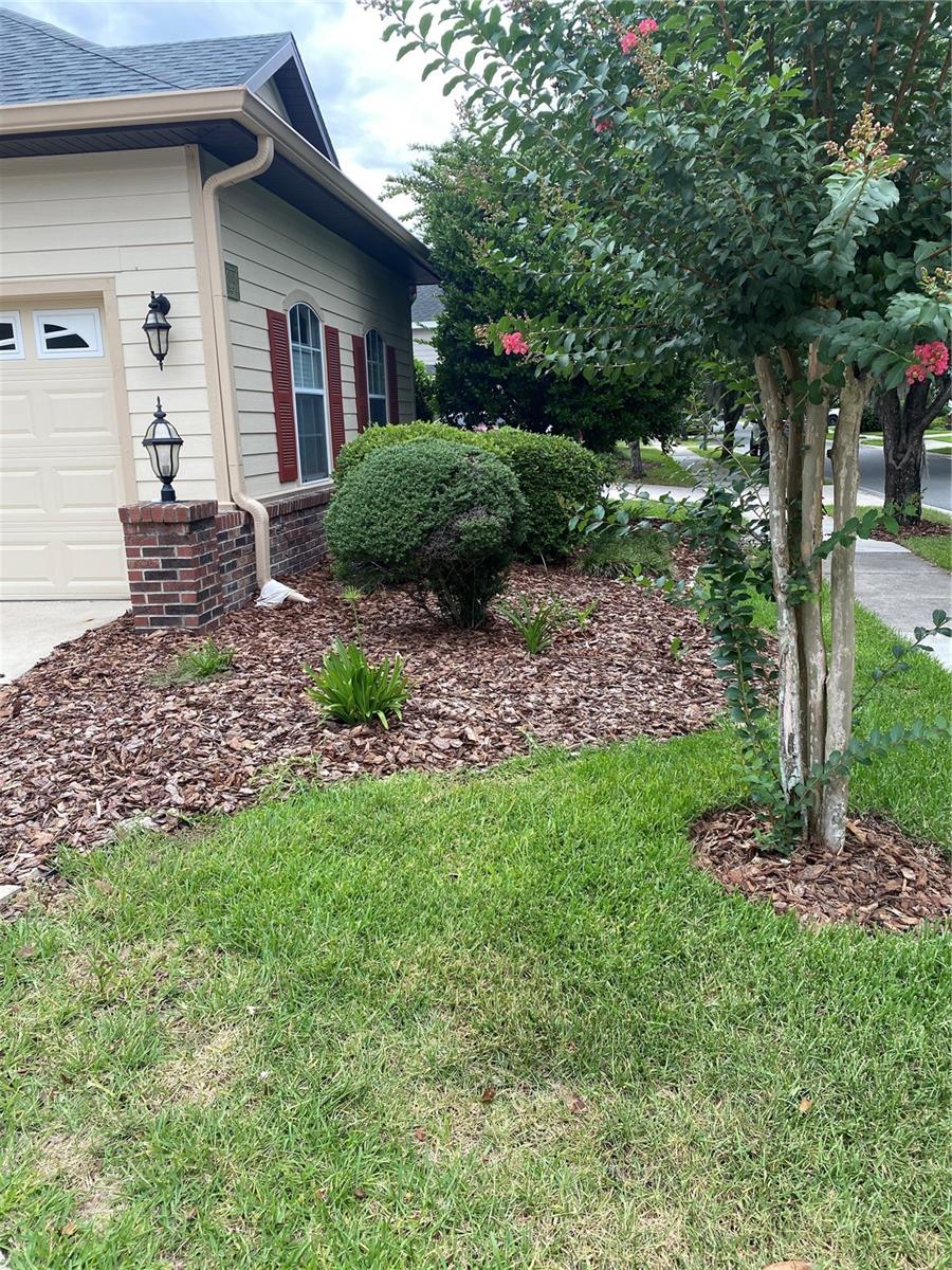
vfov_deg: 67.3
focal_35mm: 26
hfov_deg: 53.1
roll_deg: +1.8
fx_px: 953
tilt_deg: -12.6
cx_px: 476
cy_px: 635
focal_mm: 4.25
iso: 32
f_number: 1.8
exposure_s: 1/191
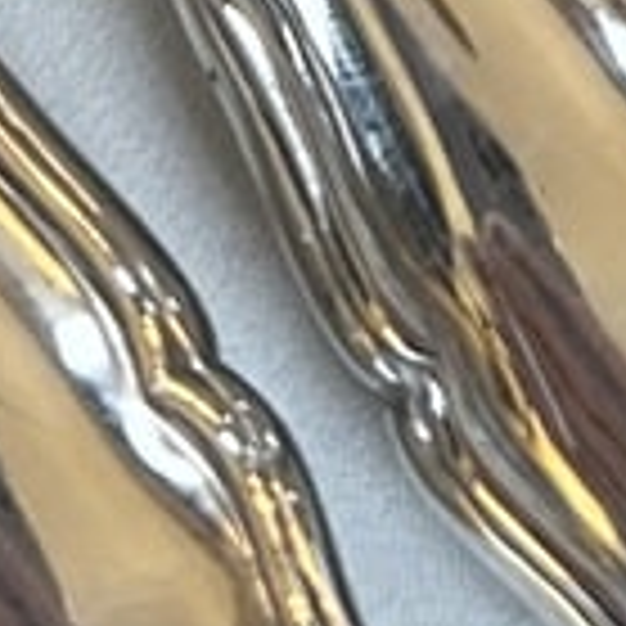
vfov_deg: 8.8
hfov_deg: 10.3
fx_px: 3458
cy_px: -1144
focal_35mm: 169
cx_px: 545
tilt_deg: -57.5
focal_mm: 5.7
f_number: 1.5
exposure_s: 1/50
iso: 320
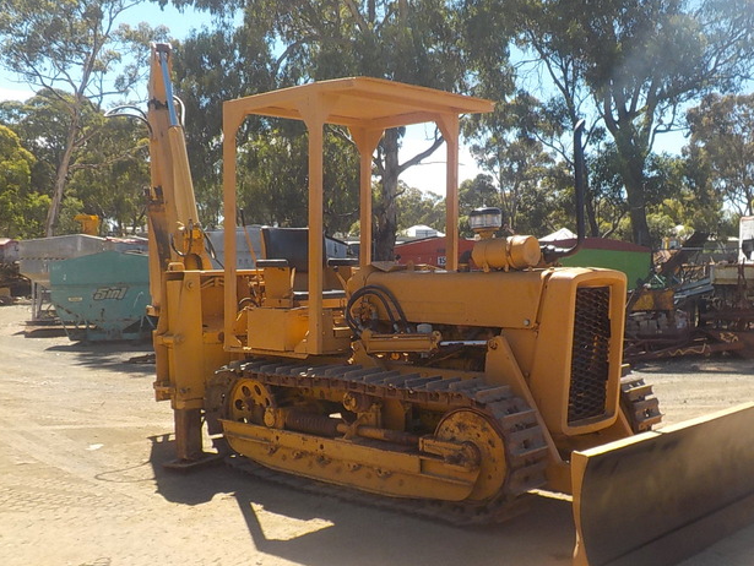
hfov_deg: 47.8
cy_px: 306
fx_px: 850
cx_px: 401
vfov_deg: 36.8
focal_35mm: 39
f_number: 3.3
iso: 125
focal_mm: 4.1
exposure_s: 1/640
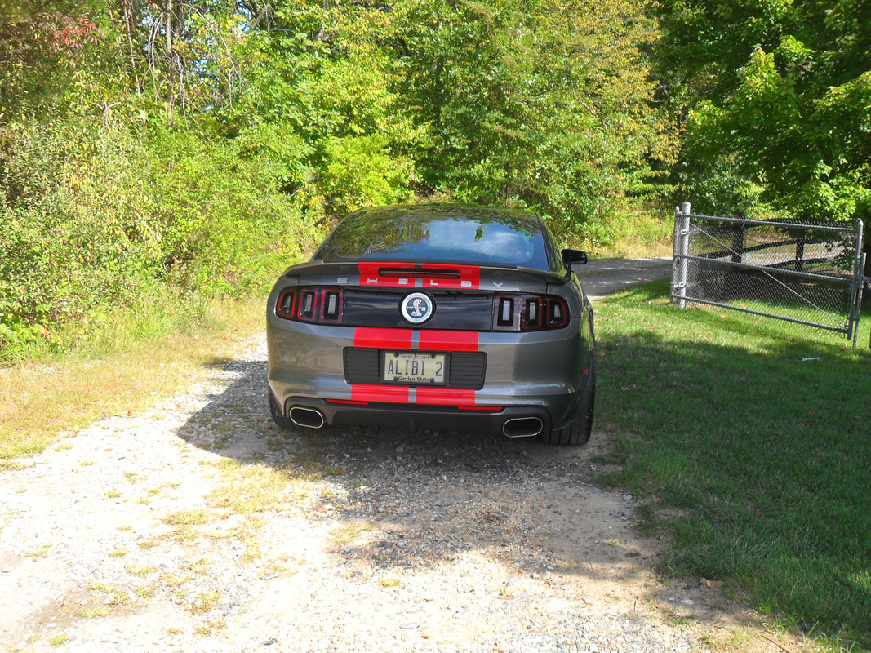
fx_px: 881
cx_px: 436
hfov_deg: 52.6
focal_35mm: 35
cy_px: 326
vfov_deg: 40.7
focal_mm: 6.2
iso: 100
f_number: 8.9
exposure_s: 1/60
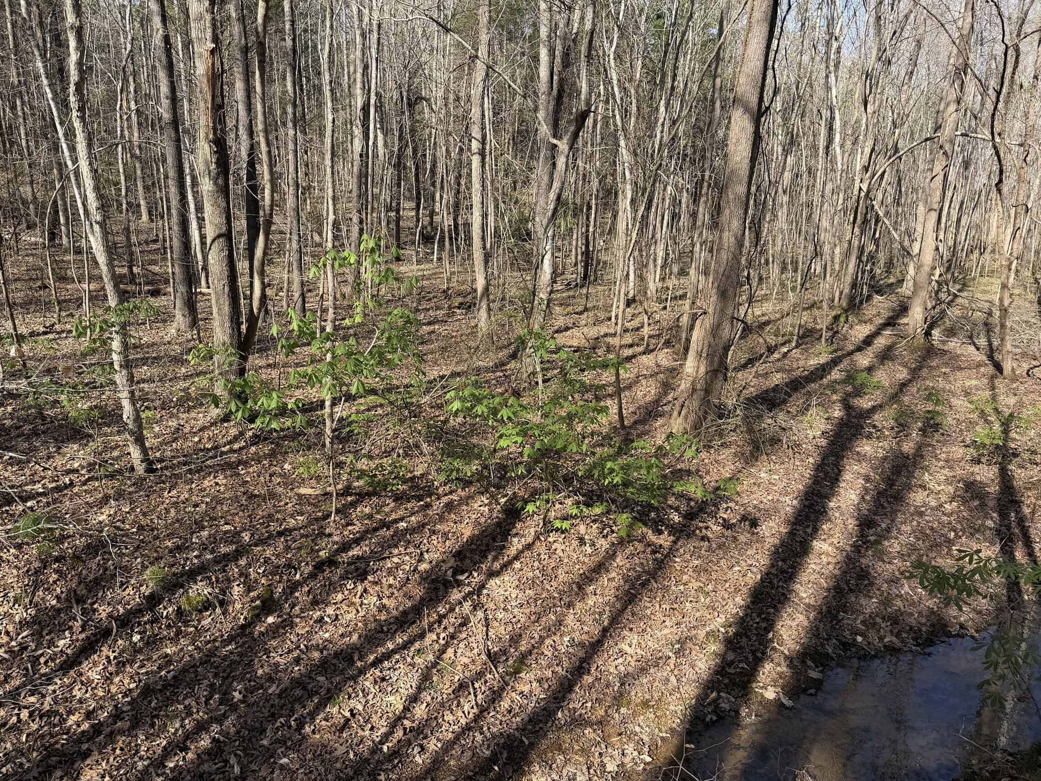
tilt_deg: -16.9
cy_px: 390
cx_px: 520
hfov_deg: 71.6
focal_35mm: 24
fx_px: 722
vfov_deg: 56.8
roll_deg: -0.7
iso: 80
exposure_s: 1/1522
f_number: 1.78
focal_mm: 6.76
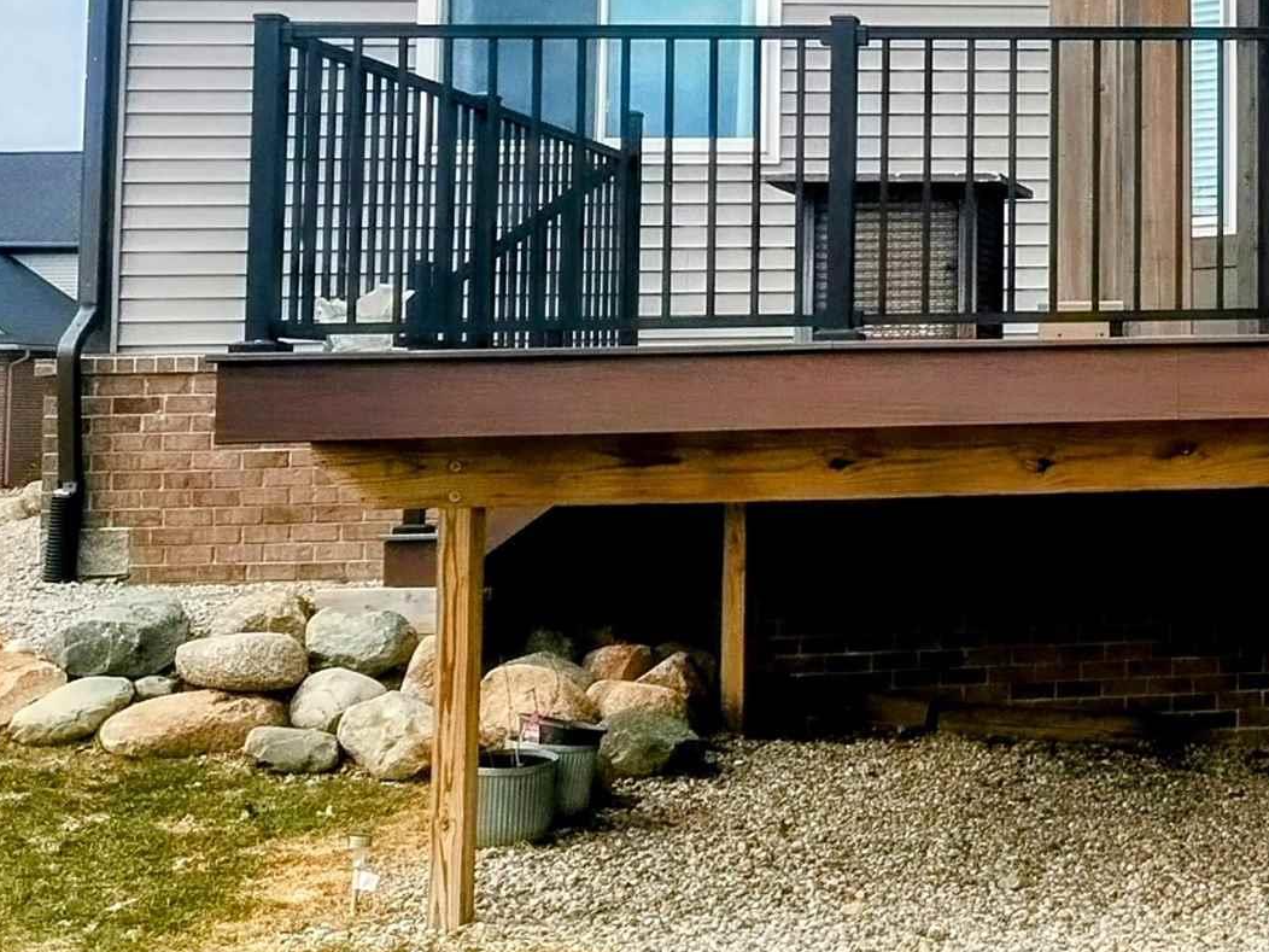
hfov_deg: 22.8
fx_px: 2676
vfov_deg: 19.9
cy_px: 170
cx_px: 1789
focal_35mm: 73
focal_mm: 4.71
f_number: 1.7
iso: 101
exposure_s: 1/3769
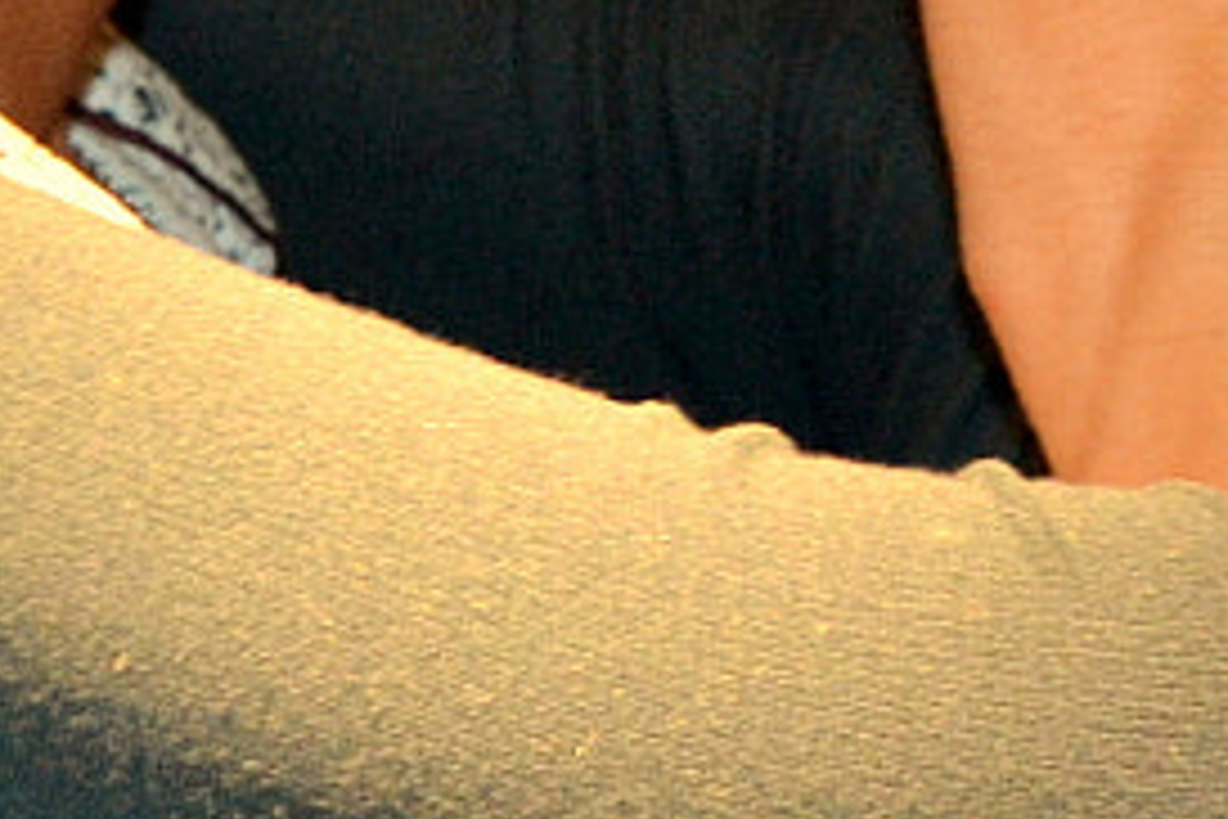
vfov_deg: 8.6
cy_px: -243
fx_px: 5389
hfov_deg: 12.9
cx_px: 994
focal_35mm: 158
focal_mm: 18
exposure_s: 1/60
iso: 720
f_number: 3.5
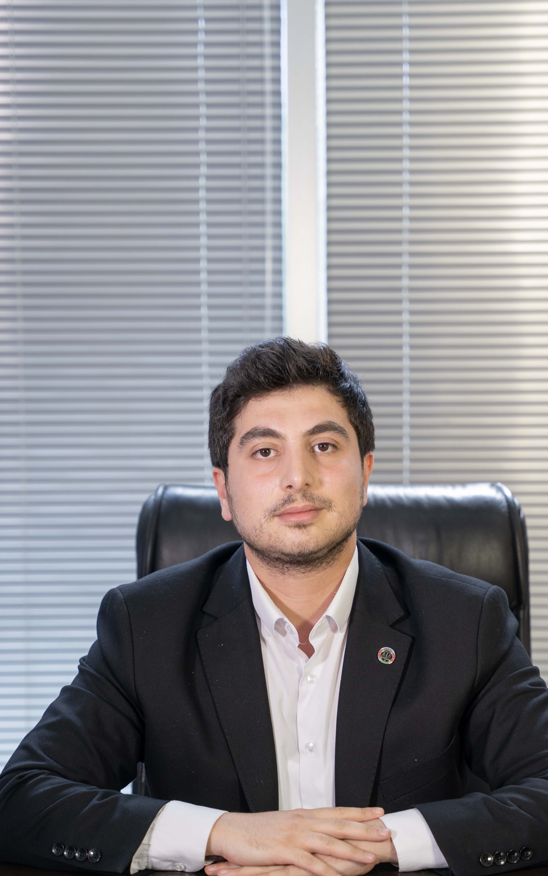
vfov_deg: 21.0
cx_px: 295
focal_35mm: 99
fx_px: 2366
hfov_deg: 13.2
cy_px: 527
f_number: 2.8
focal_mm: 70
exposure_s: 1/100
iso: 160
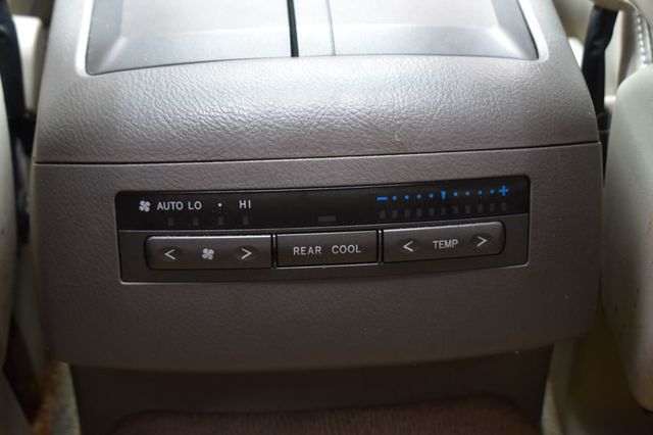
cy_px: 218
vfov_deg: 21.5
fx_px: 1142
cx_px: 326
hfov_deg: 31.9
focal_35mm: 63
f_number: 6.3
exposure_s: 1/15
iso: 1000
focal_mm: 42
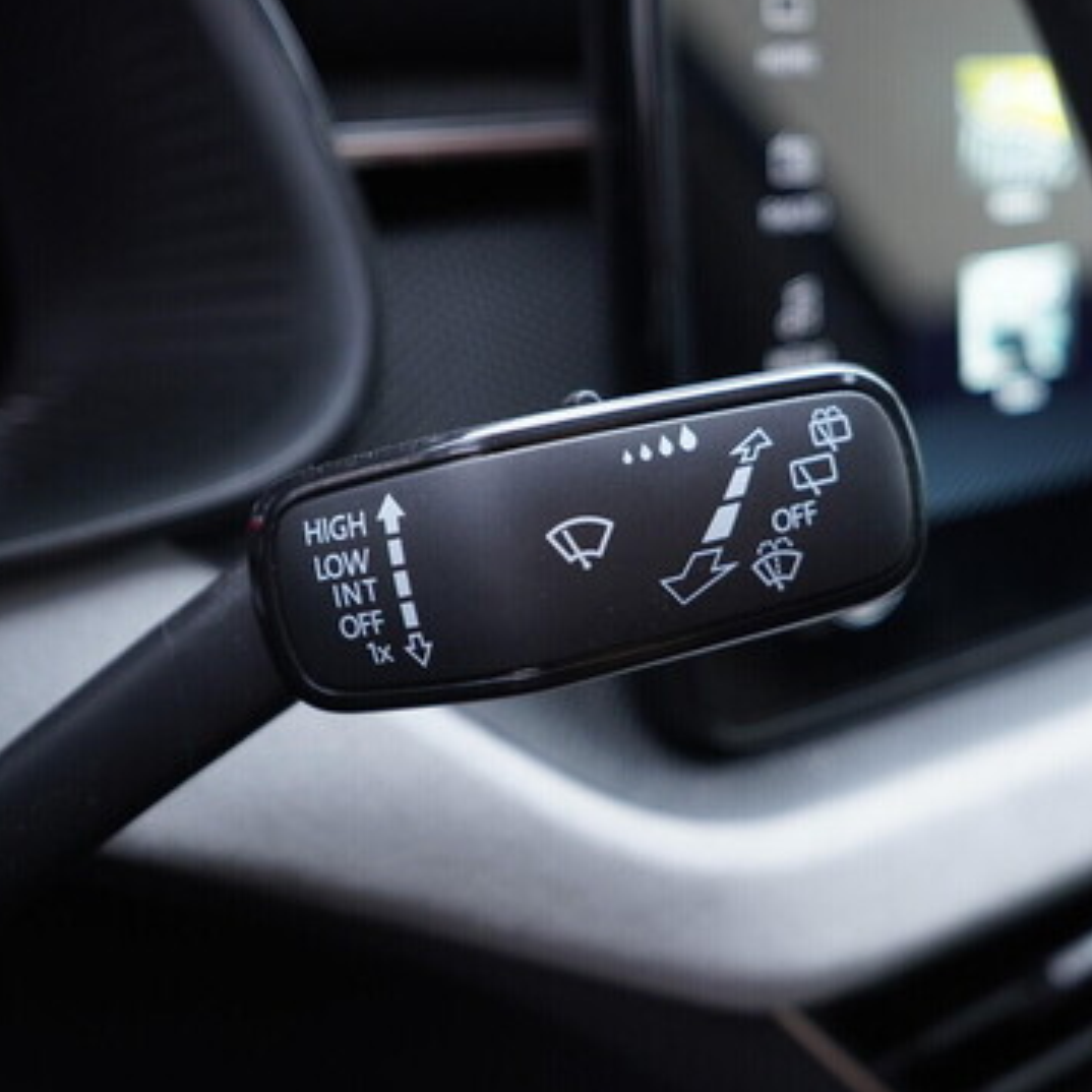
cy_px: 535
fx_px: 1677
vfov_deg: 36.1
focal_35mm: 47
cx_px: 622
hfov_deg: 36.0
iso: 400
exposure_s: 1/40
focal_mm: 24
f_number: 2.8
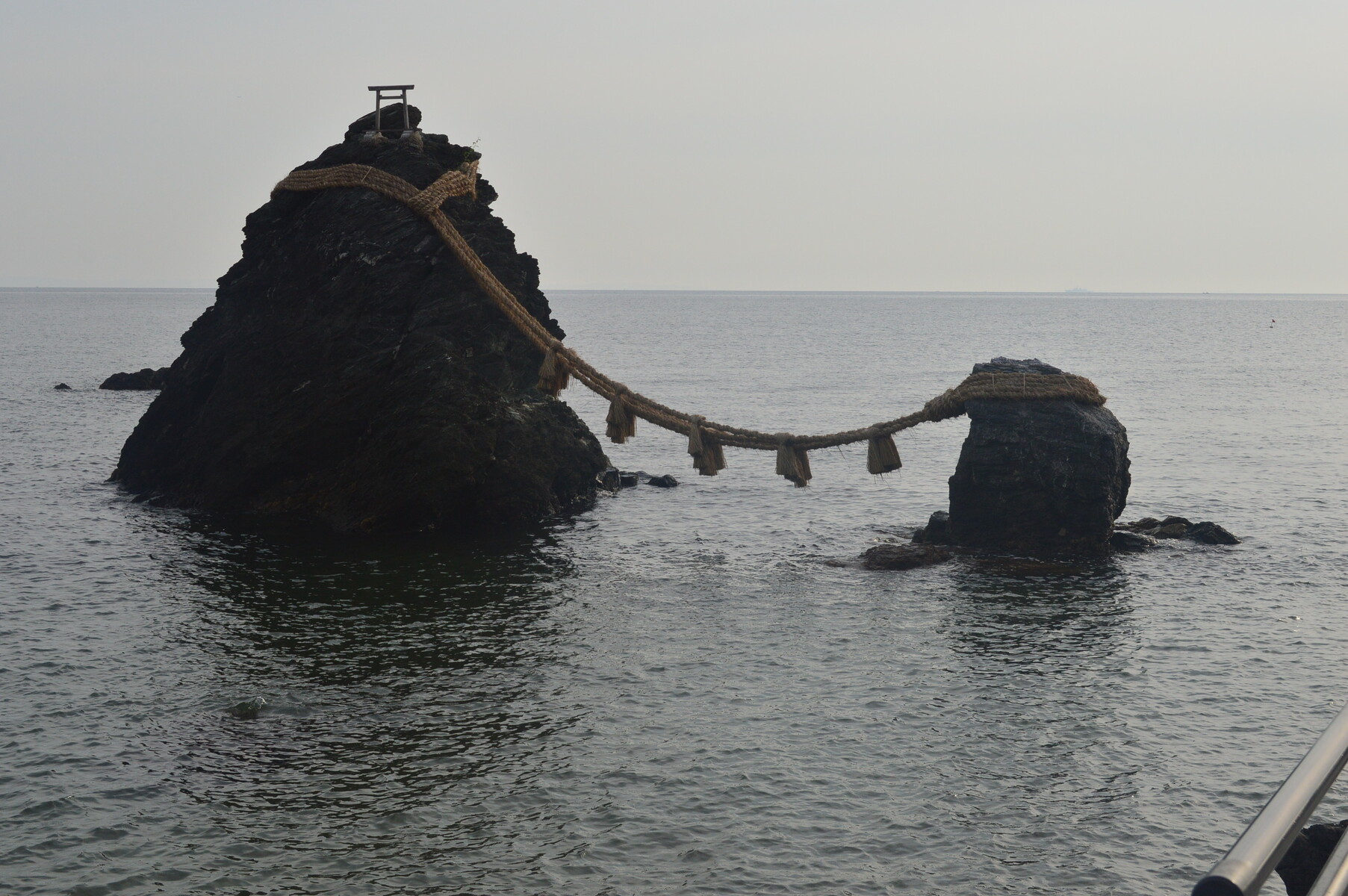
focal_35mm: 57
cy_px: 448
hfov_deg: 35.1
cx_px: 674
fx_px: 2132
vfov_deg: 23.7
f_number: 11
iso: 400
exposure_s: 1/500
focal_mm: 38
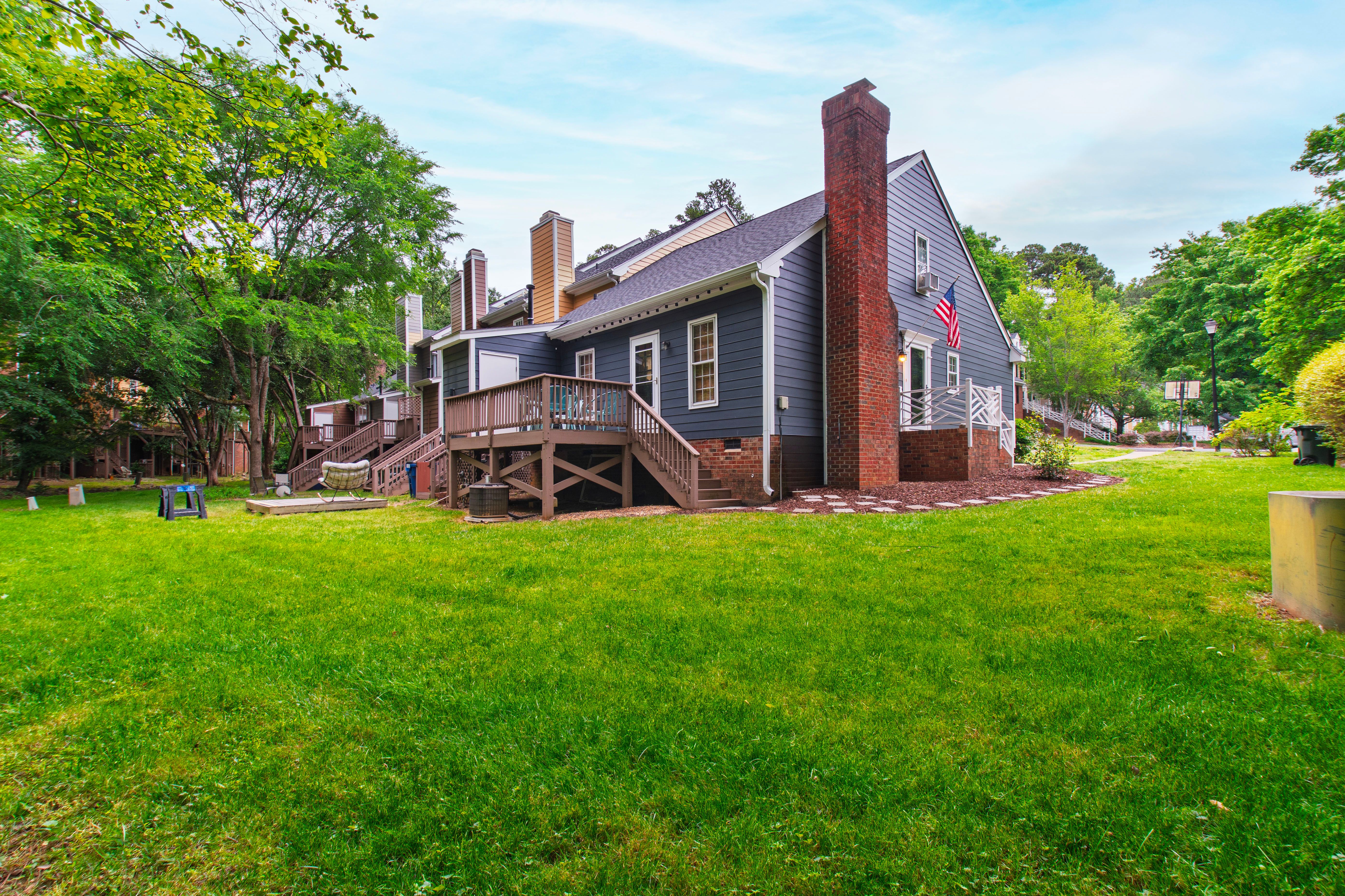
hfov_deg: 100.4
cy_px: 448
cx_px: 672
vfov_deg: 77.3
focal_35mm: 15
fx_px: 560
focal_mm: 10
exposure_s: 1/25
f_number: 8
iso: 100
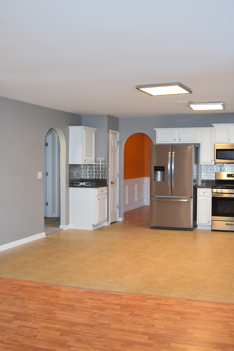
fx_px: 400
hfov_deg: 32.6
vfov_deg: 47.4
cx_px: 134
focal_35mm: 41
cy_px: 174
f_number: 4
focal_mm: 18
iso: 450
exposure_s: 1/60
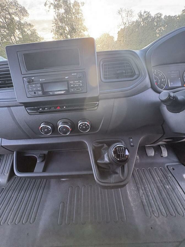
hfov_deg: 85.7
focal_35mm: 14
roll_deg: -3.4
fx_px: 100
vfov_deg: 102.1
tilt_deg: -36.5
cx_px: 92
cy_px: 124
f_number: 2.2
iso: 200
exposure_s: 1/96
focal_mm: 2.22
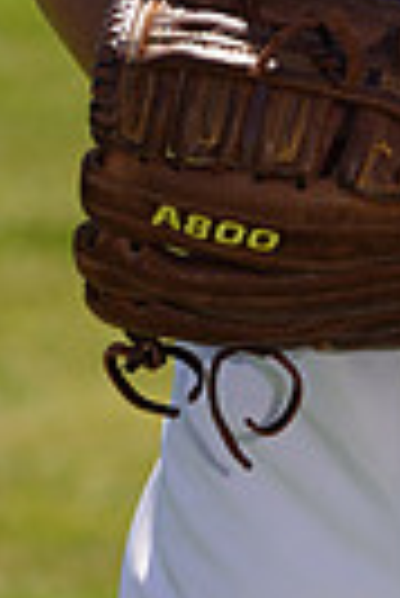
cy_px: -432
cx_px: 539
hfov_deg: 1.3
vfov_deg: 2.0
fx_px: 17437
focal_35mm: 1049
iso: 100
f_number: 8
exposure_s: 1/250
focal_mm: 241
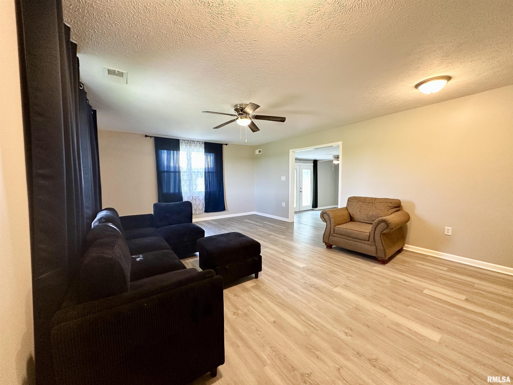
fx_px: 207
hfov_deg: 102.1
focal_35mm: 14
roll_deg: +0.1
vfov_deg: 85.7
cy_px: 192
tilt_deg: -3.7
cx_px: 256
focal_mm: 2.22
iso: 250
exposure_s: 1/120
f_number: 2.2
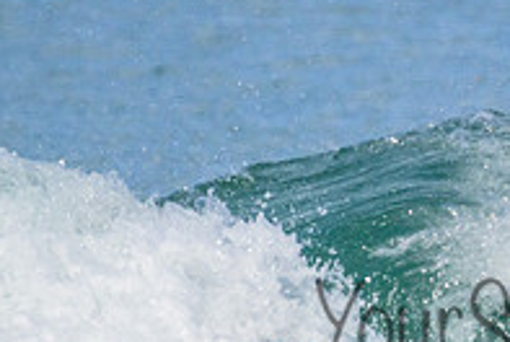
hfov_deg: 0.7
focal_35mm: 3114
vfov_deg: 0.4
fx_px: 44181
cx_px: 722
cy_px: 134
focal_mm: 800
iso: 1600
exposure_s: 1/1600
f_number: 11
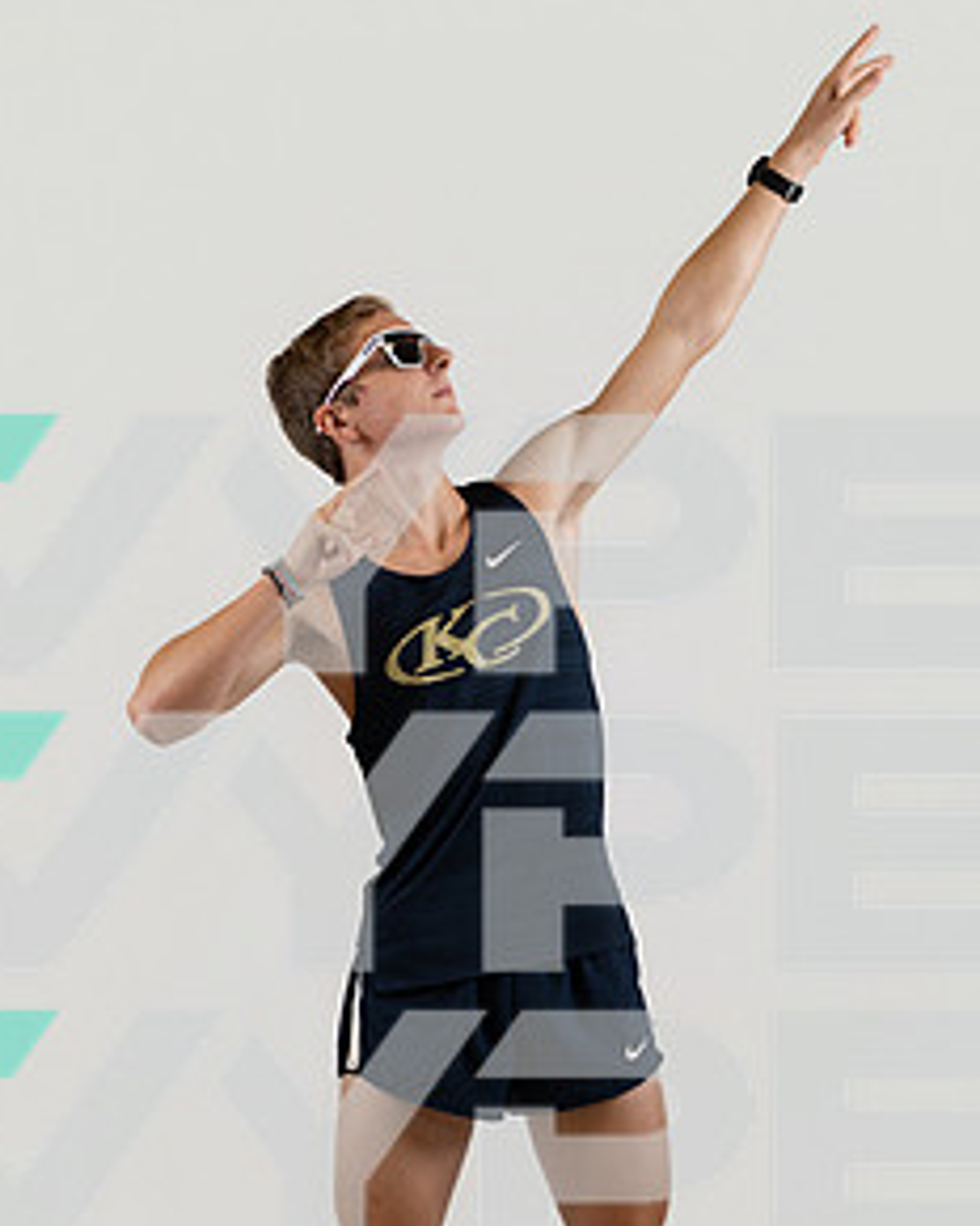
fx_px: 2456
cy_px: 846
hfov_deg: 22.6
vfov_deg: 27.8
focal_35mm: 68
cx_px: 435
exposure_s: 1/125
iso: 320
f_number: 4
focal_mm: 46.5
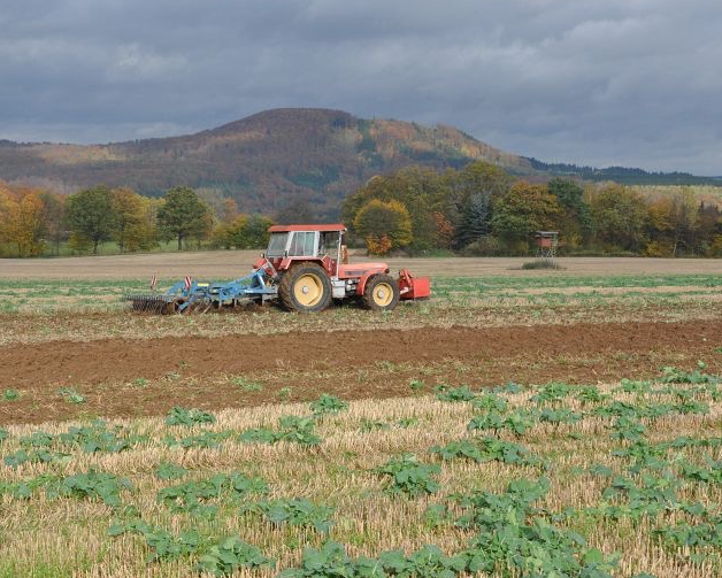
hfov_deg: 27.9
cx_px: 308
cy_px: 297
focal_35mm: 68
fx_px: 1454
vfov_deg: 22.5
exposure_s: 1/250
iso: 200
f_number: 8
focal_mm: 38
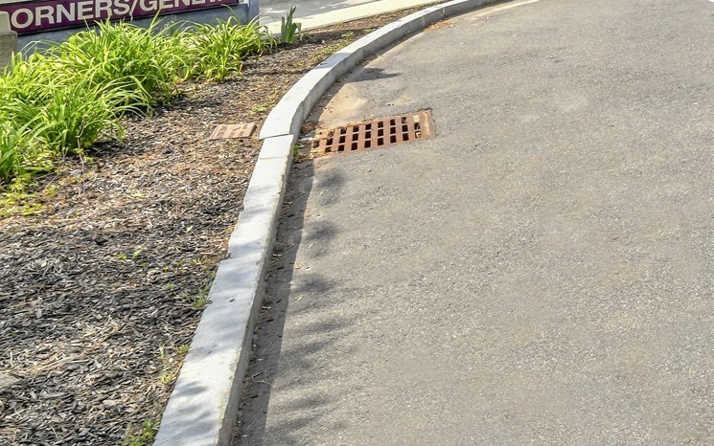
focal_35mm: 42
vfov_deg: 26.2
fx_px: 817
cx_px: 864
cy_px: -128
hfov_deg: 36.2
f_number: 18
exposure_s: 1/30
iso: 100
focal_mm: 15
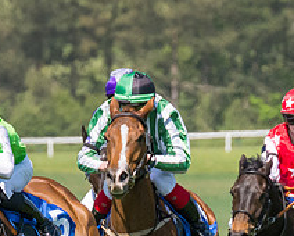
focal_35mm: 985
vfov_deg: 1.6
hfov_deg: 2.0
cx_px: -27
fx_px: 8579
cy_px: 238
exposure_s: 1/3200
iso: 400
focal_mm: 165
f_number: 5
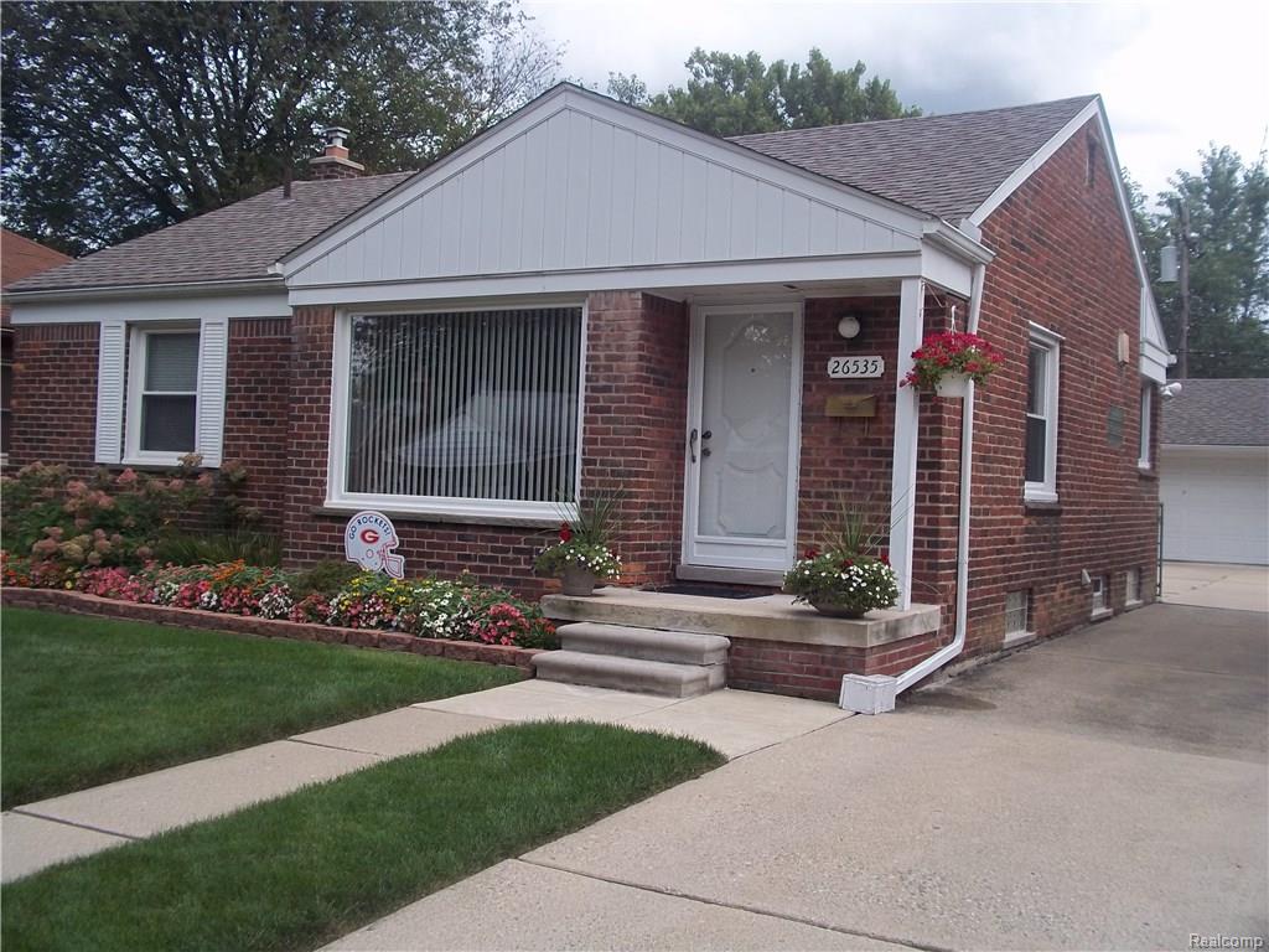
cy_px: 476
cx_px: 634
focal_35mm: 36
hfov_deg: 51.4
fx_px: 1320
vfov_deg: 39.7
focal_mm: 6.5
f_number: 8
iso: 80
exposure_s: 1/80
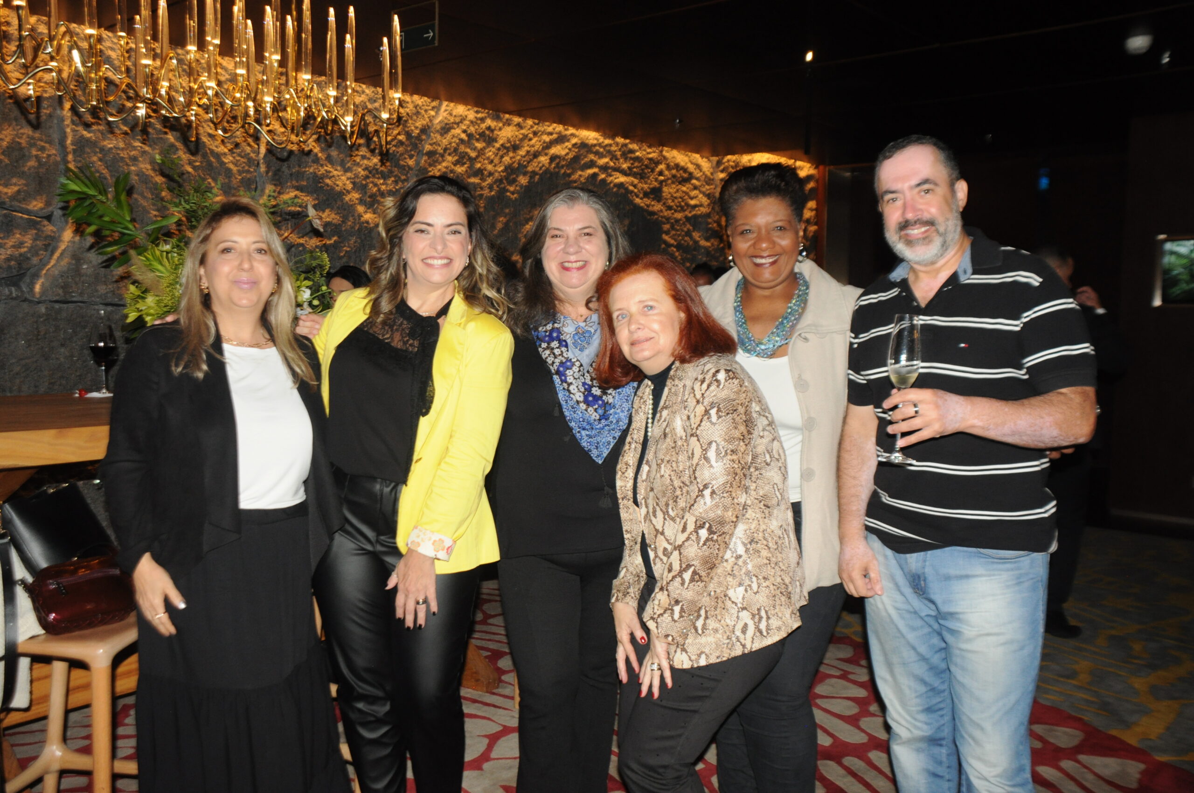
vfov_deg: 43.5
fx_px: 994
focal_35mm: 30
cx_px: 597
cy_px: 396
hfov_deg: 62.0
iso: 800
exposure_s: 1/60
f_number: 4
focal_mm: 20
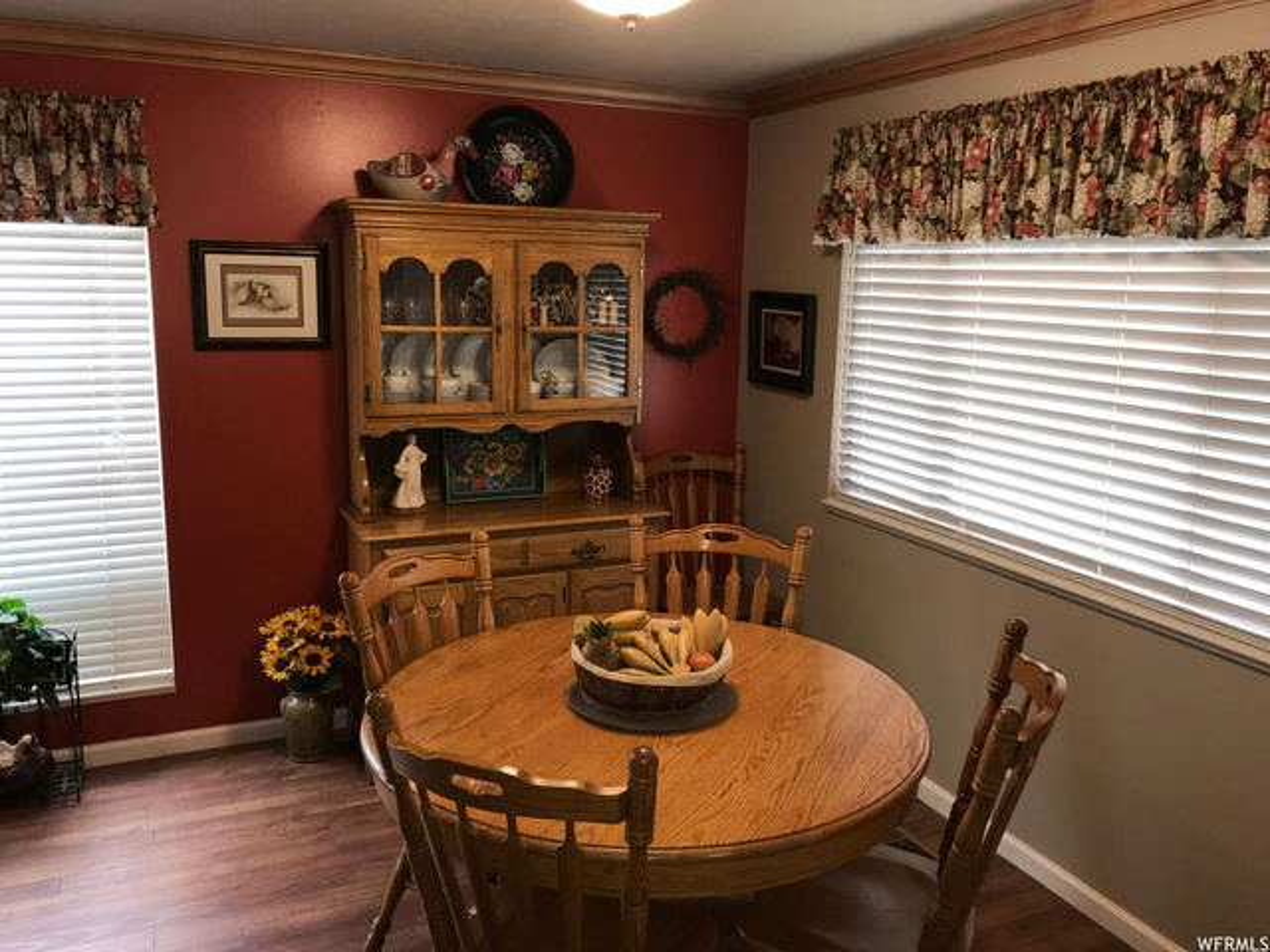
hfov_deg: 63.4
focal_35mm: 28
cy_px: 476
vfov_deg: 49.7
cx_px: 635
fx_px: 1027
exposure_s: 1/30
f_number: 1.8
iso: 25
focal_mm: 3.99
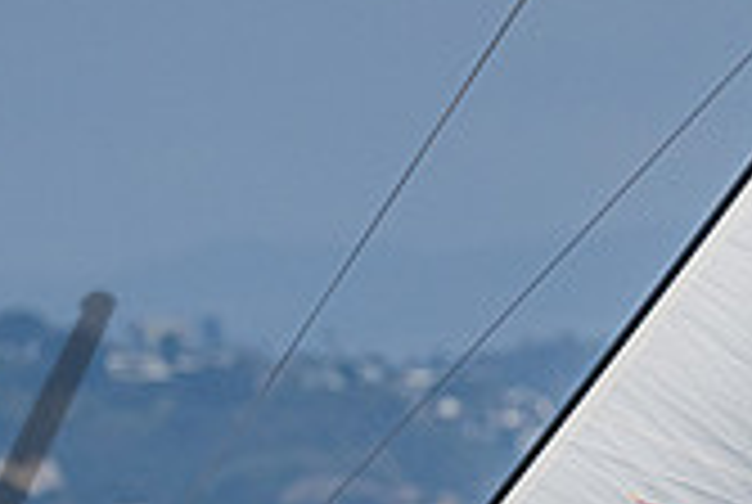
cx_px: 431
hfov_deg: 1.1
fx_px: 39236
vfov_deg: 0.7
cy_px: 830
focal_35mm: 1875
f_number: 6.3
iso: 400
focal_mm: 400
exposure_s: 1/6400
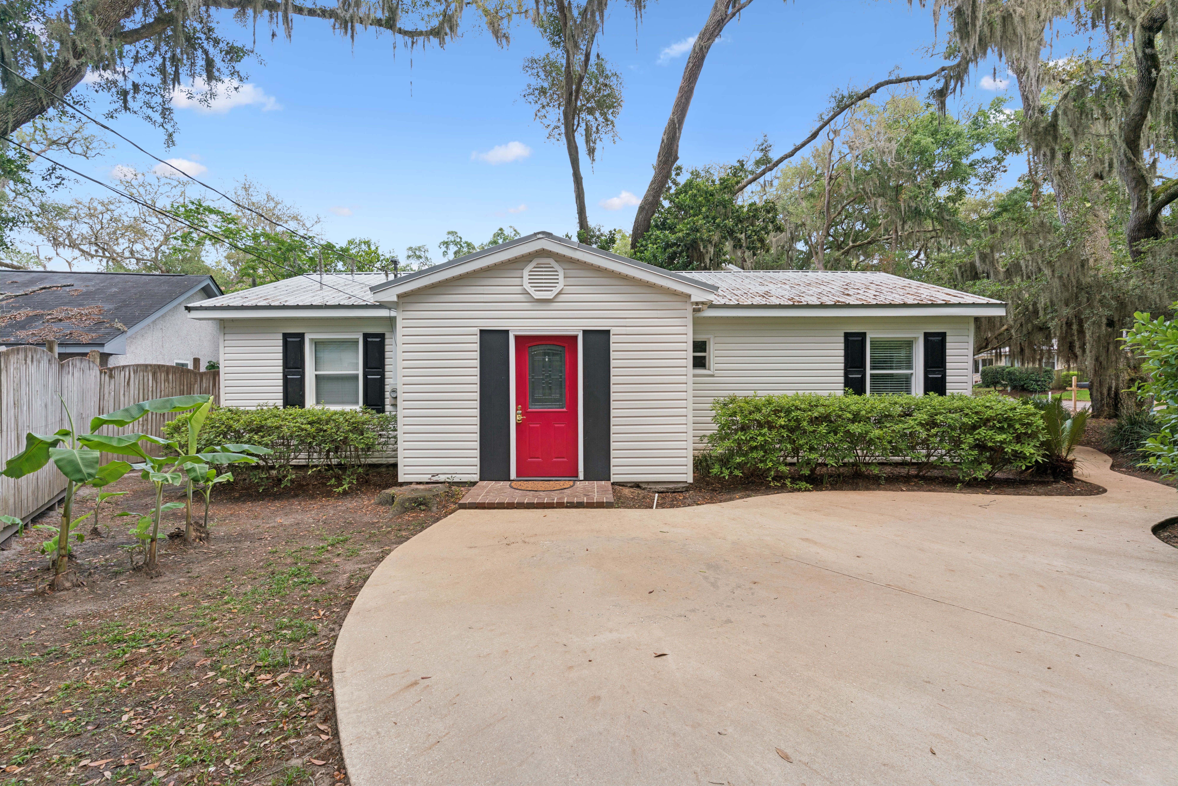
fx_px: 556
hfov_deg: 93.3
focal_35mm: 17
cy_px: 393
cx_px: 589
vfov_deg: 70.5
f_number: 8
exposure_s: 1/125
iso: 250
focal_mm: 17
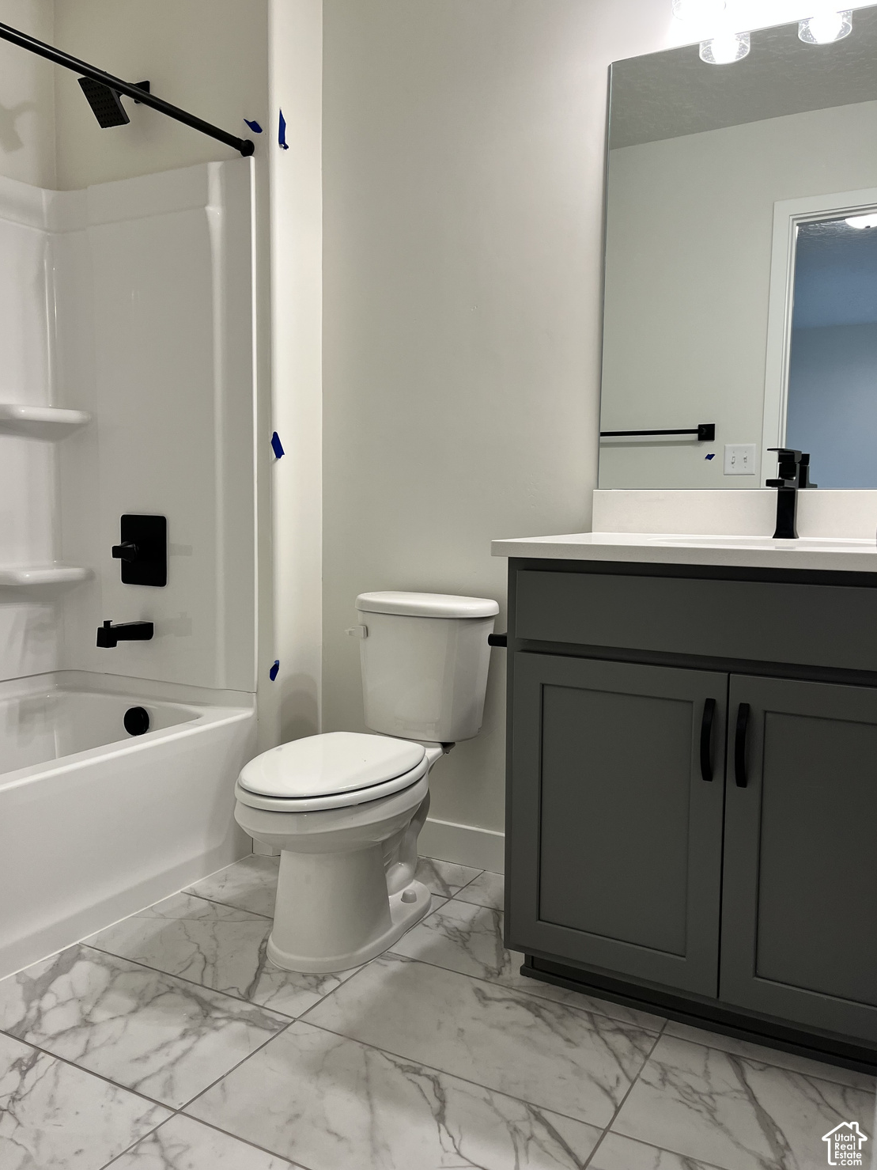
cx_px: 425
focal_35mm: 27
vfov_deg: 65.3
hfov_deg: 51.3
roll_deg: +1.0
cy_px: 576
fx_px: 912
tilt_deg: -7.2
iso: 100
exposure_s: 1/120
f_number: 1.6
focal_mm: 5.1
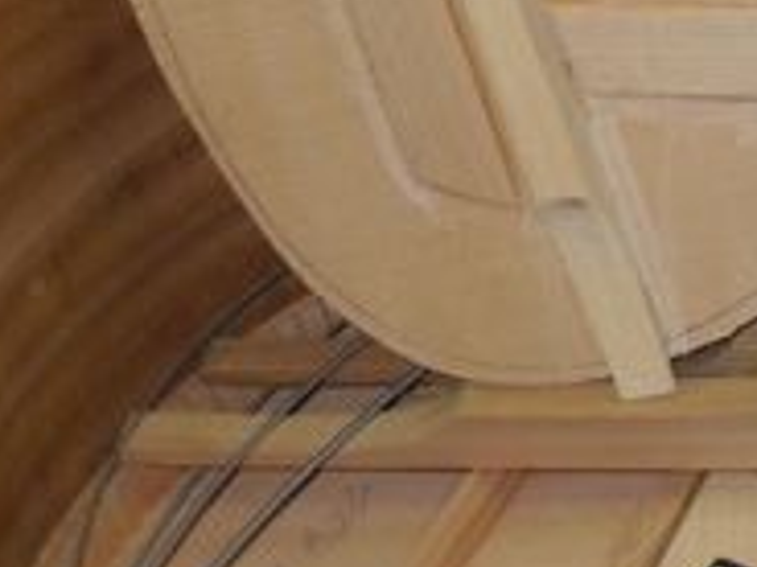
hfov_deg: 14.9
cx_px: 1164
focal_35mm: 122
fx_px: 2668
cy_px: -296
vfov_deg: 11.6
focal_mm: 6.3
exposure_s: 1/45
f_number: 2.8
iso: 100
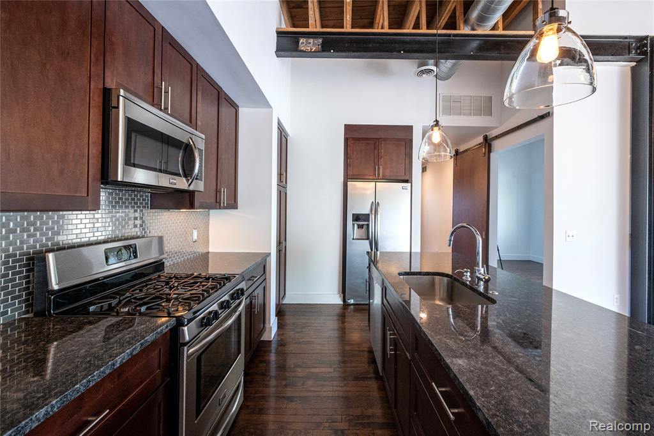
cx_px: 327
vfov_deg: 81.2
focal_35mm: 14
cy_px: 218
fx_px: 254
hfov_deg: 104.3
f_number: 9
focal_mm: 14
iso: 1600
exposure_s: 1/25
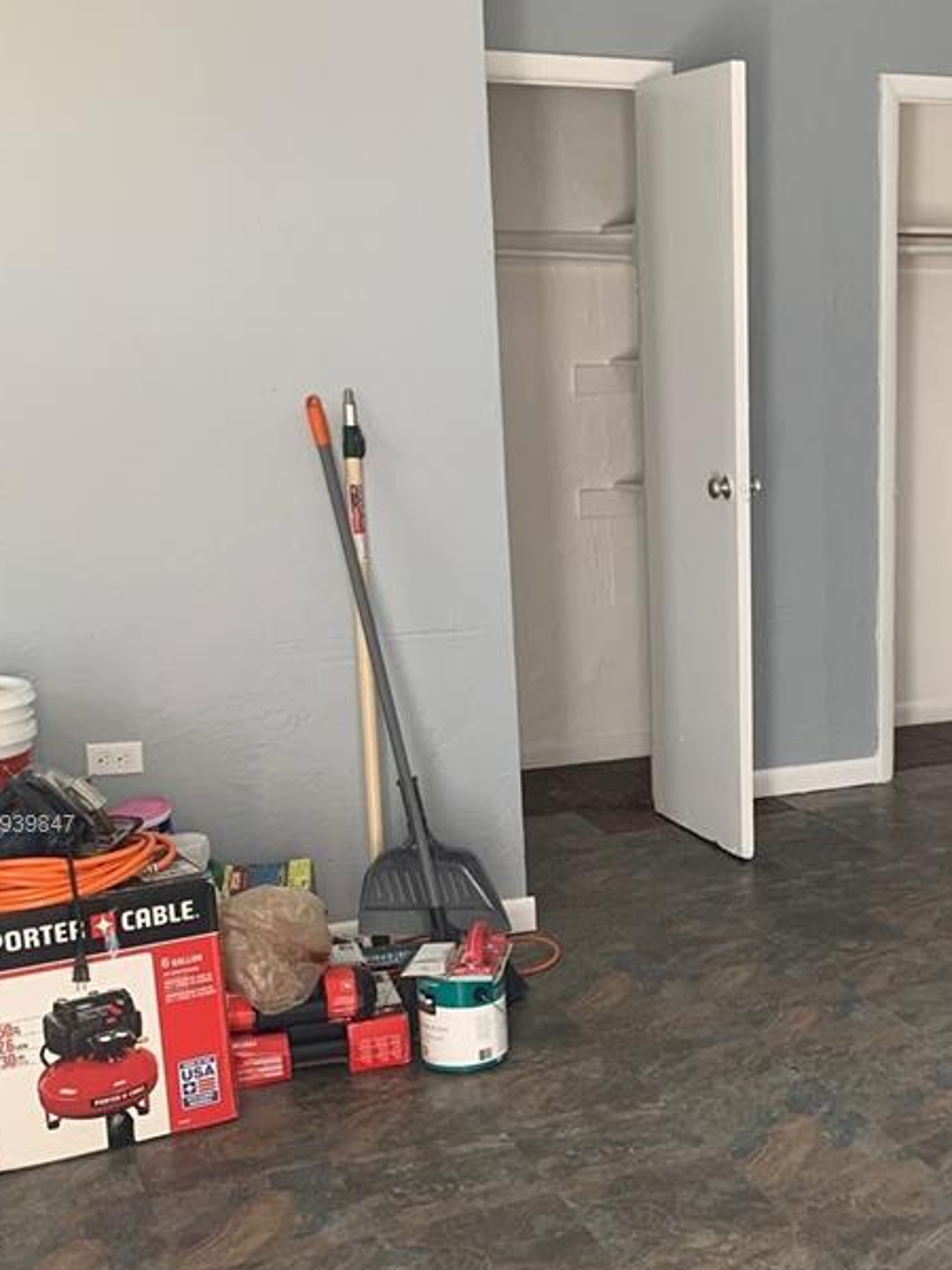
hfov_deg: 27.1
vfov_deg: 36.5
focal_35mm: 52
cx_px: 840
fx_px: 1907
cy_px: 826
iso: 100
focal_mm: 4.25
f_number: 1.8
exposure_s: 1/121
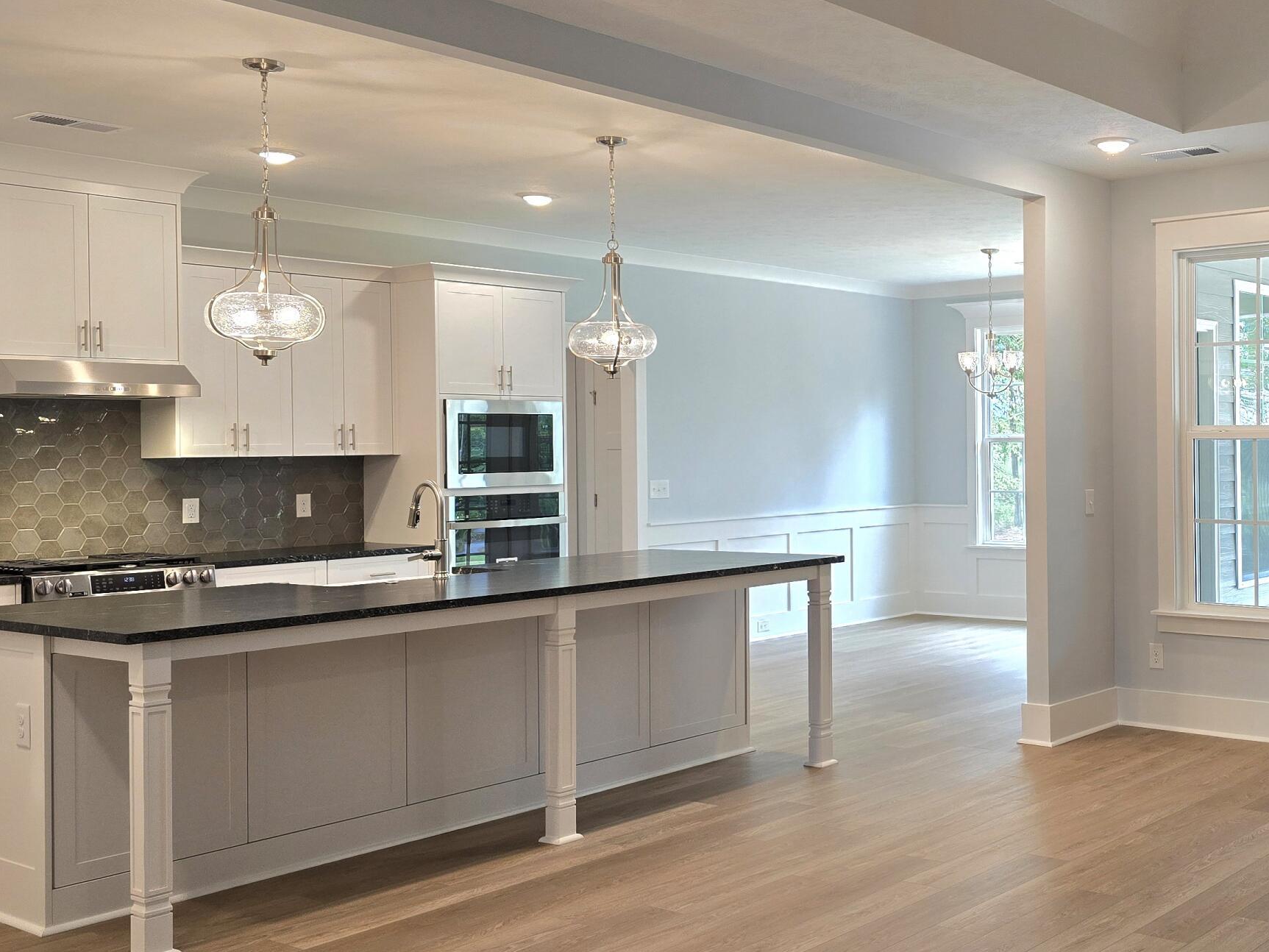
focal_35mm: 40
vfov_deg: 35.9
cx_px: 1009
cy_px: 438
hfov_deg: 44.6
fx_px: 1466
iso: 100
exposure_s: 1/120
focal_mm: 6.3
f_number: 1.7
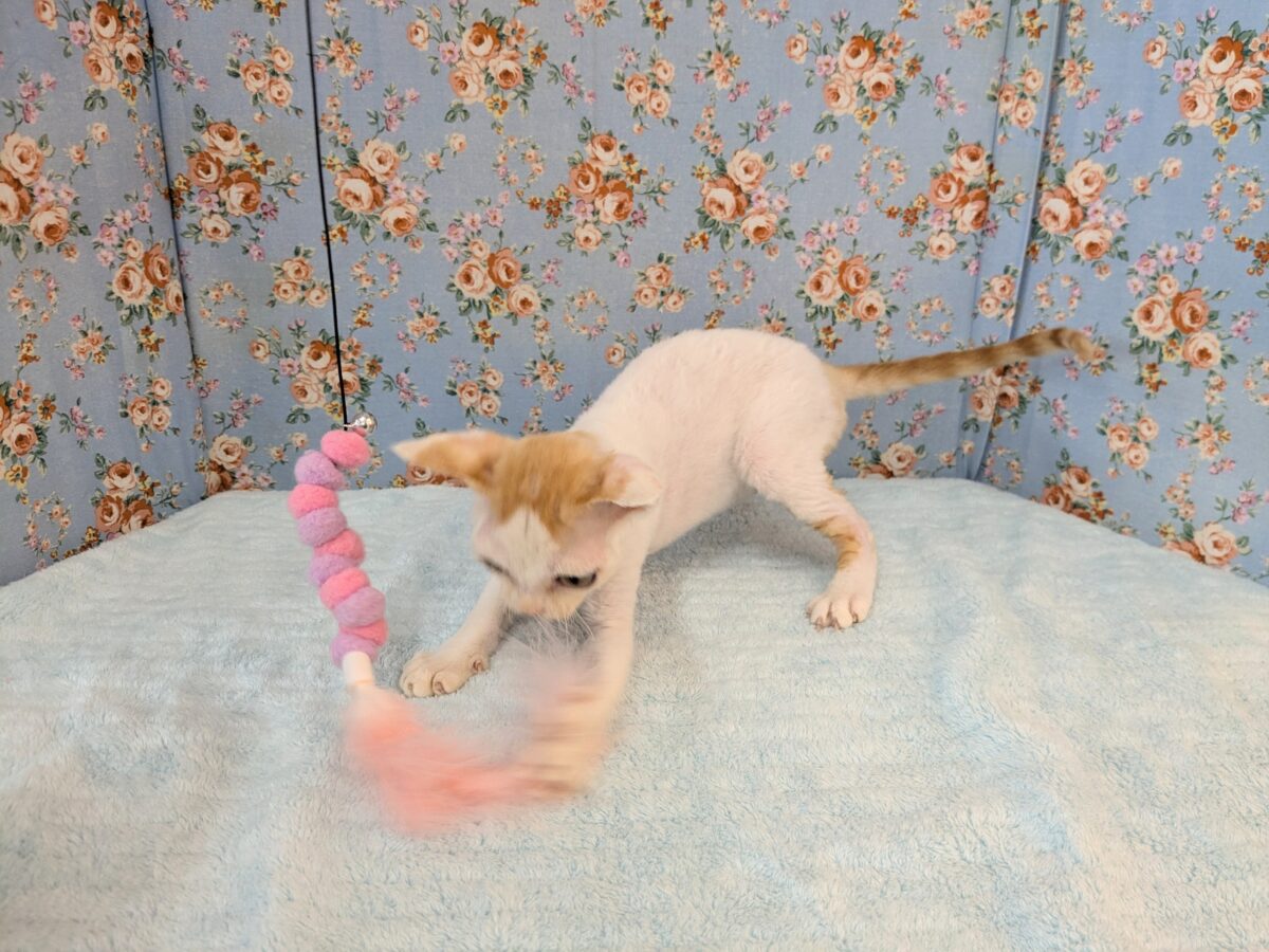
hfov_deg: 65.3
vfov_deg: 51.4
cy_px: 476
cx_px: 634
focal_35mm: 27
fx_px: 990
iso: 59
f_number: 1.73
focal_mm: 4.38
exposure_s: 1/99.9
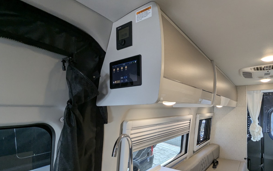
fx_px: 149
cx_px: 159
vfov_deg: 58.5
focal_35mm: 20
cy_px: 112
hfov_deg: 84.3
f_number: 2.2
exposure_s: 1/264
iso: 224
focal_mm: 2.35
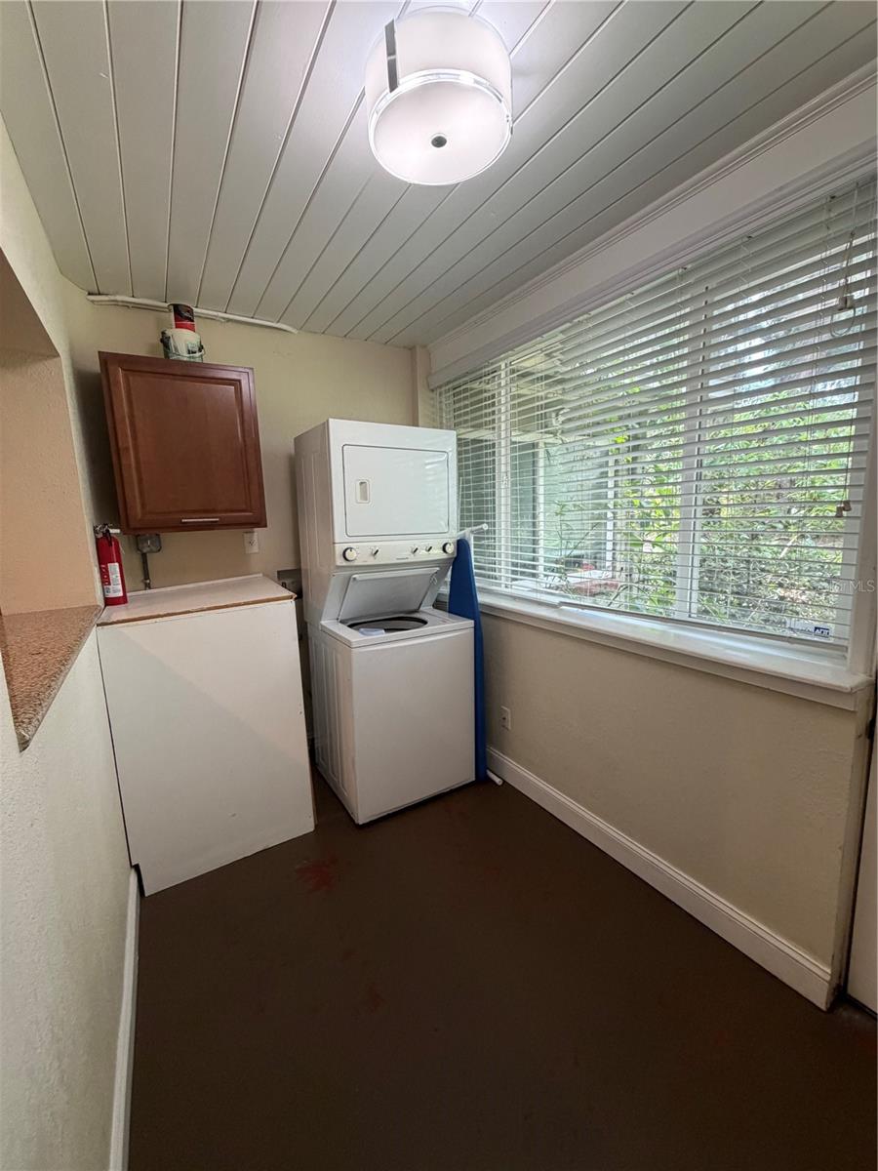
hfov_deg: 85.7
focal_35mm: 14
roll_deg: +1.7
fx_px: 473
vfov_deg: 102.1
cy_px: 586
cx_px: 439
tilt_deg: -9.9
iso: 250
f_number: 2.2
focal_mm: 2.22
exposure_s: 1/120
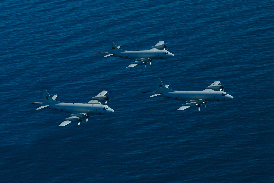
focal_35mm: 85
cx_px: 137
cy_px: 92
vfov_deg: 16.1
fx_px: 647
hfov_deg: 23.9
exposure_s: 1/1000
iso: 100
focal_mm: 85
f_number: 8
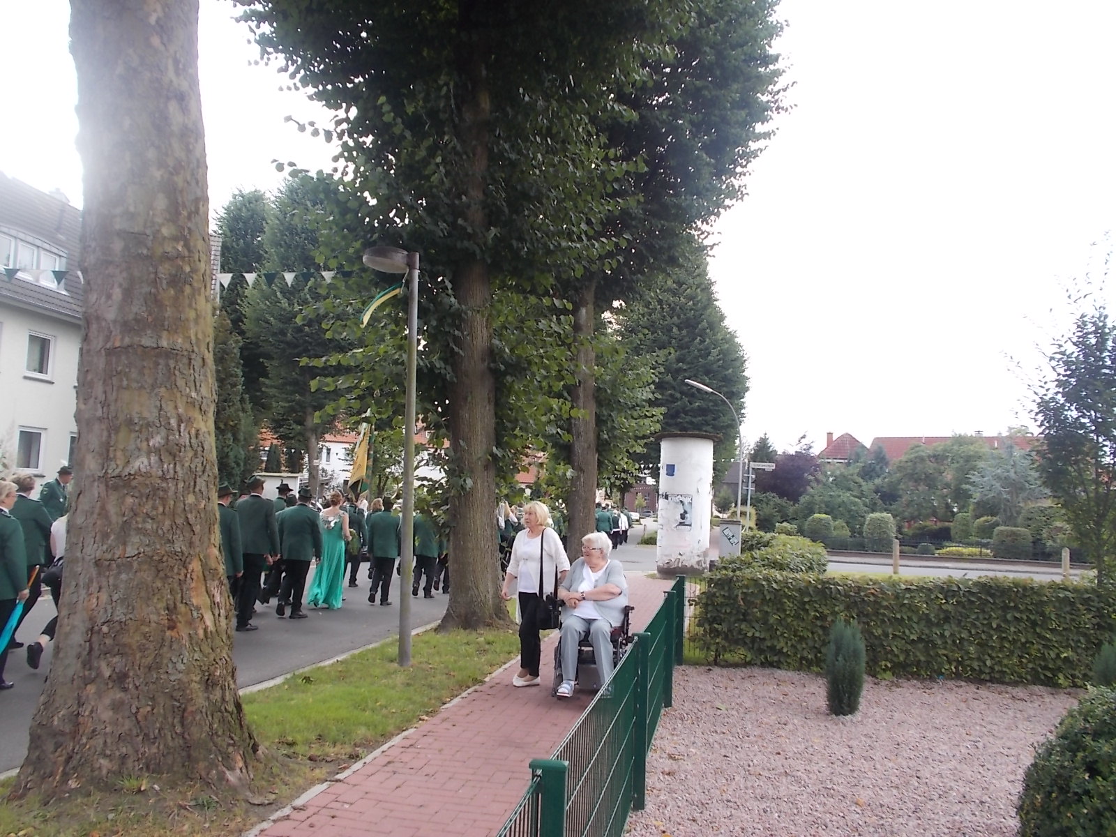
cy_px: 418
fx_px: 967
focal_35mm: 30
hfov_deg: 60.0
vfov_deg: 46.8
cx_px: 558
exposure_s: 1/200
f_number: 3.4
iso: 80
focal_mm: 5.3
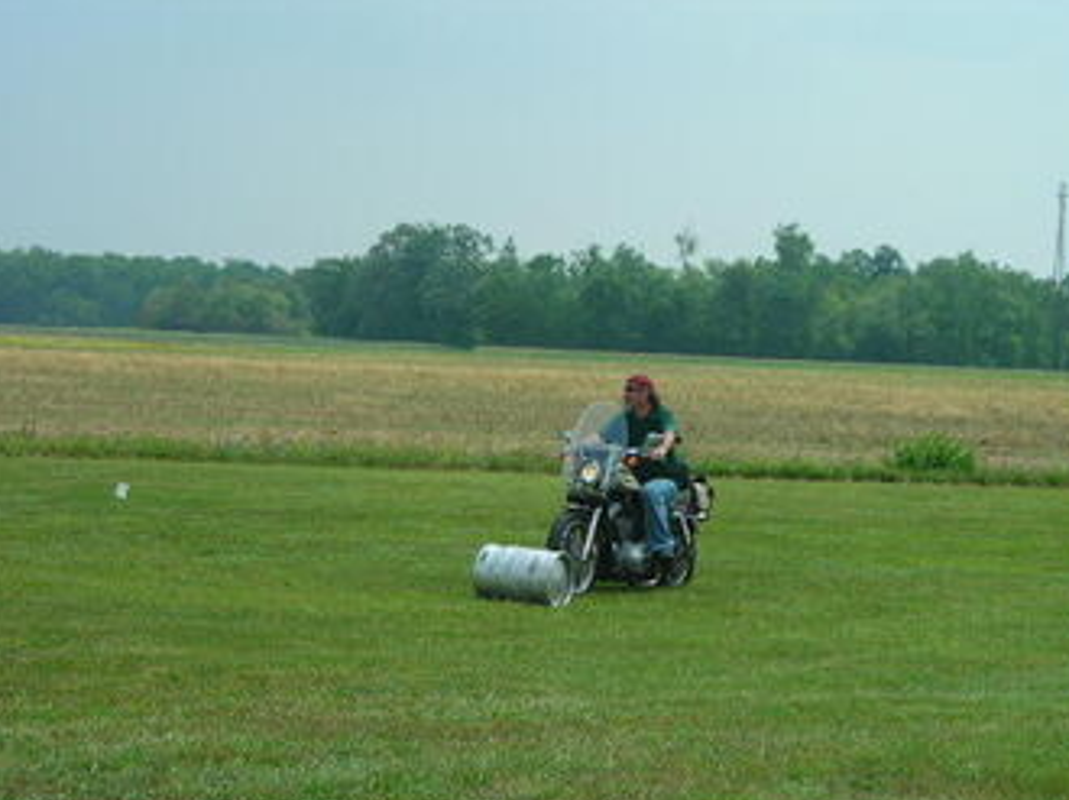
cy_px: 424
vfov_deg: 11.8
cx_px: 518
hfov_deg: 15.8
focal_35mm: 125
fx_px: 3857
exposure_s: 1/268
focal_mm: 17
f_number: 4.9
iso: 50
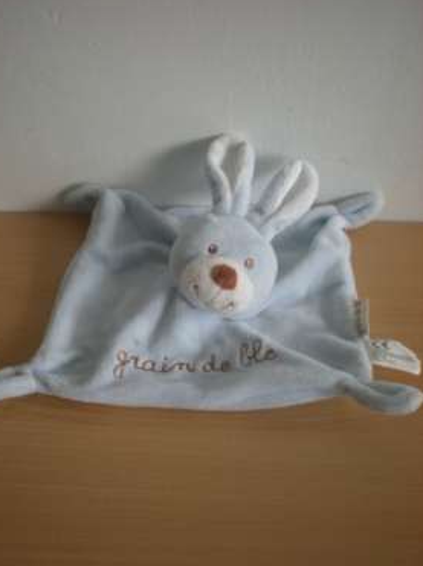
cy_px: 279
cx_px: 202
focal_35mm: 40
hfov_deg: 35.9
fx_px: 654
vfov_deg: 46.9
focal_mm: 6.3
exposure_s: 1/47.5
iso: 200
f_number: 3.1
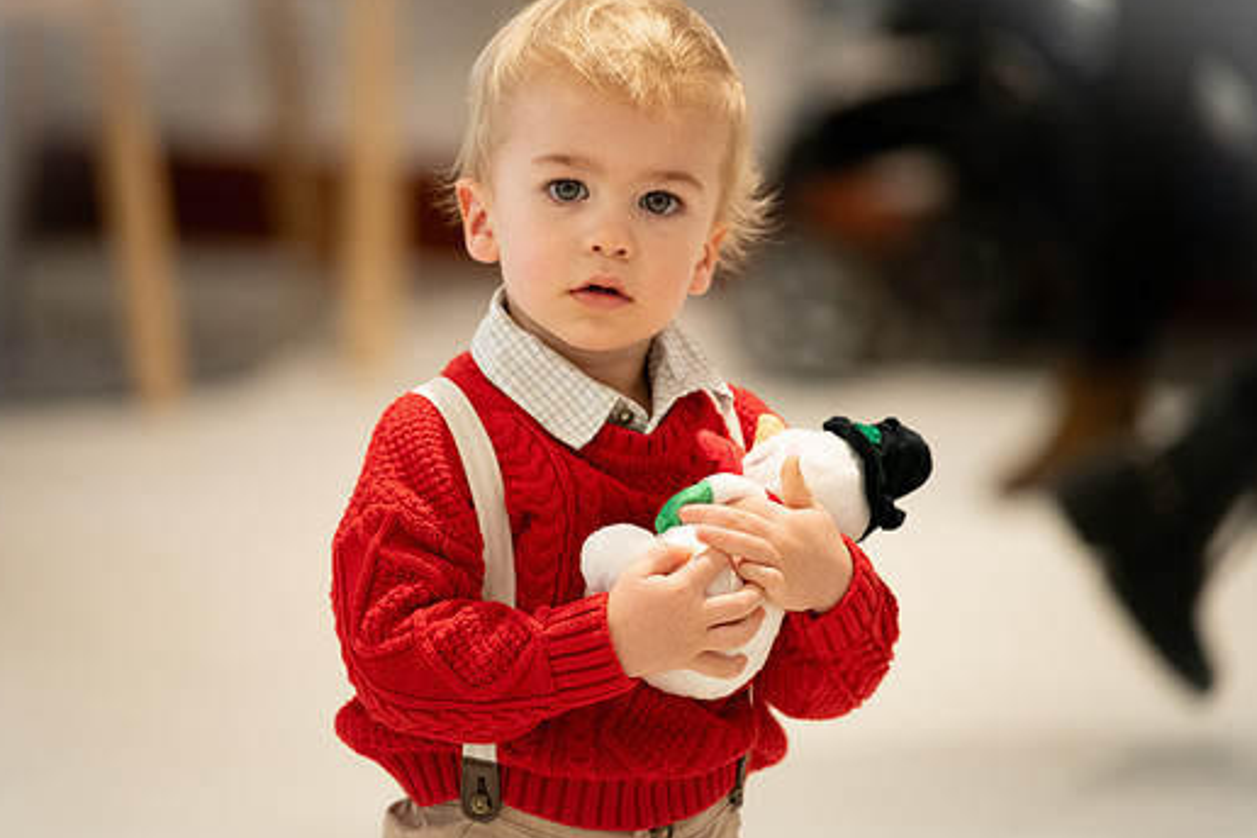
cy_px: 420
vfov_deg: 6.1
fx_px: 7856
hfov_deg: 9.1
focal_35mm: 225
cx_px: 633
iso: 2000
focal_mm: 200
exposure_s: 1/400
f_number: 2.8
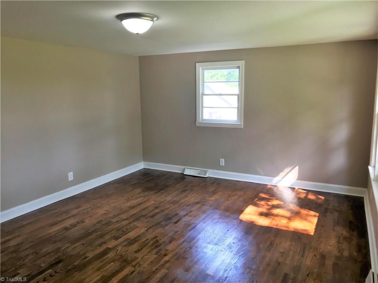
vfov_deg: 49.7
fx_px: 306
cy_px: 142
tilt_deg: -9.5
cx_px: 189
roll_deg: -0.1
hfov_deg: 63.4
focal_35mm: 28
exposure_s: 1/60
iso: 32
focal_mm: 3.99
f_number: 1.8
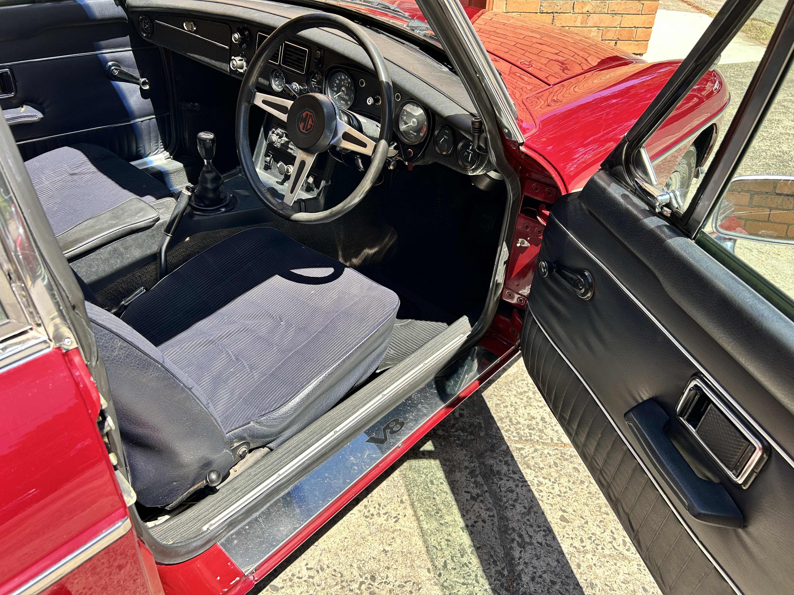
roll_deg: +0.7
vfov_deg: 53.1
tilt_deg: -33.4
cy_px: 298
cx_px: 397
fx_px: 596
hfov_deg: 67.3
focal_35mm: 26
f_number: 1.5
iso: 50
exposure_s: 1/753
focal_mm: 5.7
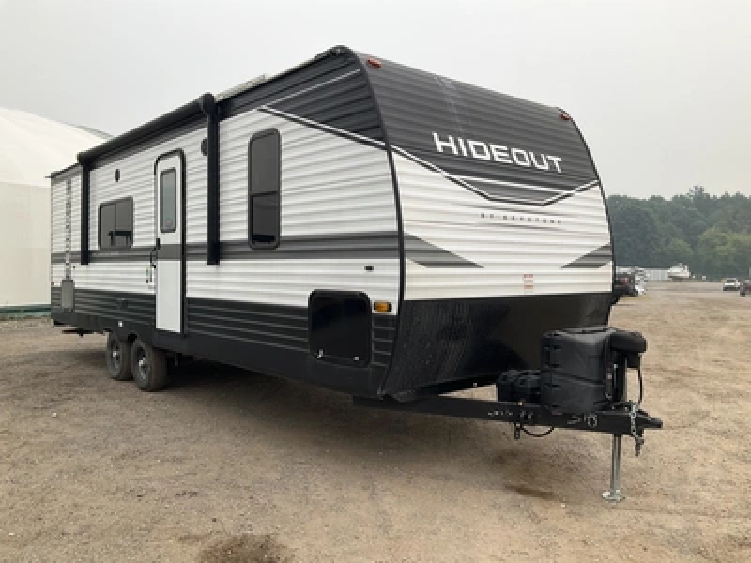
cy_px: 282
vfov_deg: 48.2
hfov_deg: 61.7
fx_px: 629
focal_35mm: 29
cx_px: 376
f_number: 1.8
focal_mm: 3
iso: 25
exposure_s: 1/1675
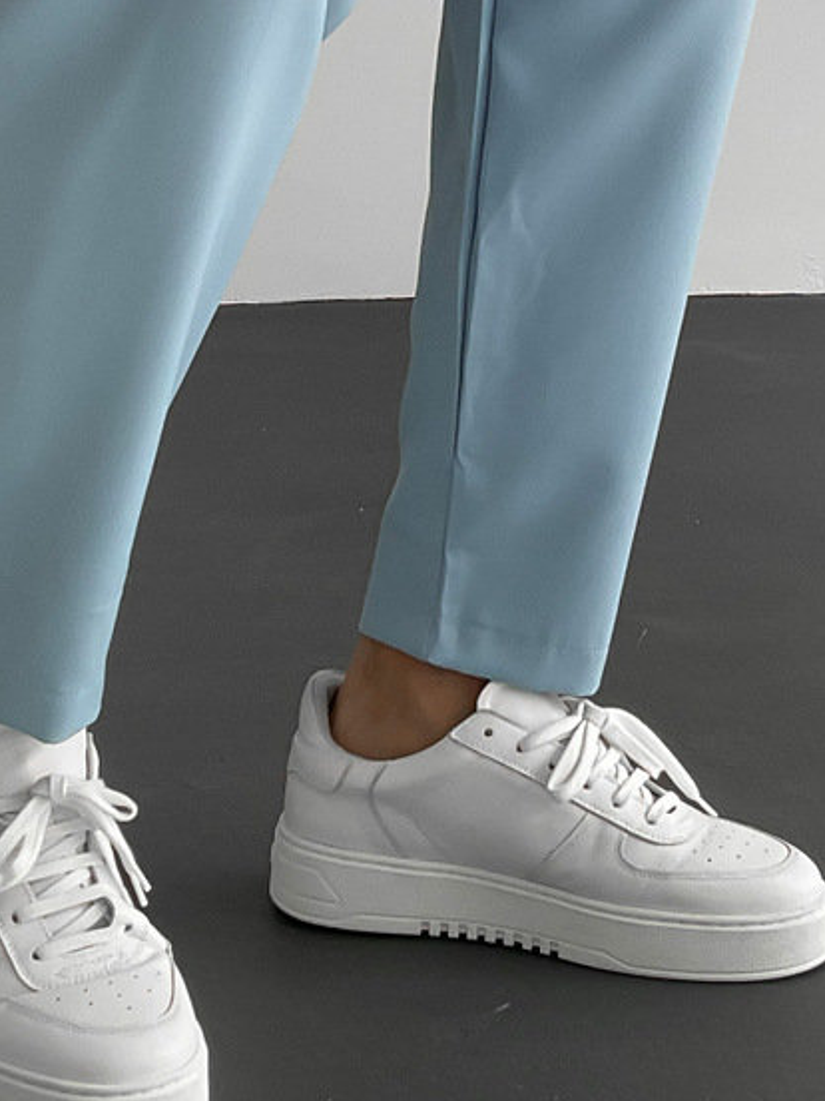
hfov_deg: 17.5
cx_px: 556
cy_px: -64
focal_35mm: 84
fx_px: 2669
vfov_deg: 22.2
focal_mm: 3
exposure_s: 1/120
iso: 32
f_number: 1.8
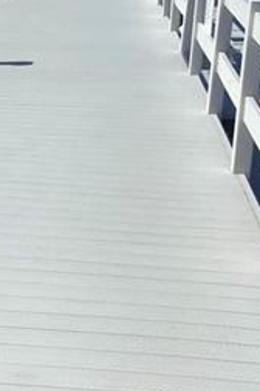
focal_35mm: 98
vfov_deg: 20.8
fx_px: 1065
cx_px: -17
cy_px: 150
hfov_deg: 13.7
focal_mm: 3.3
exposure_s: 1/3704
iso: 25
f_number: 2.4
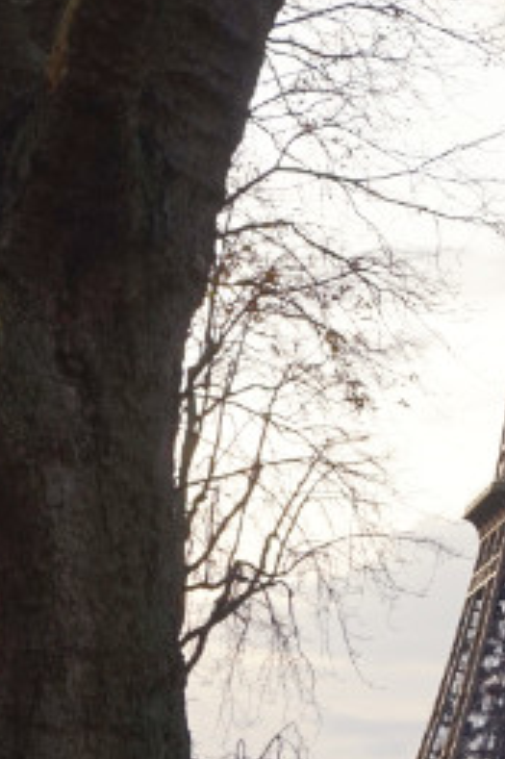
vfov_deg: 13.3
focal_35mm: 154
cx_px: 684
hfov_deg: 8.7
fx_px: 3244
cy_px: 444
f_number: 7.1
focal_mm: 30
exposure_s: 1/60
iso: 100
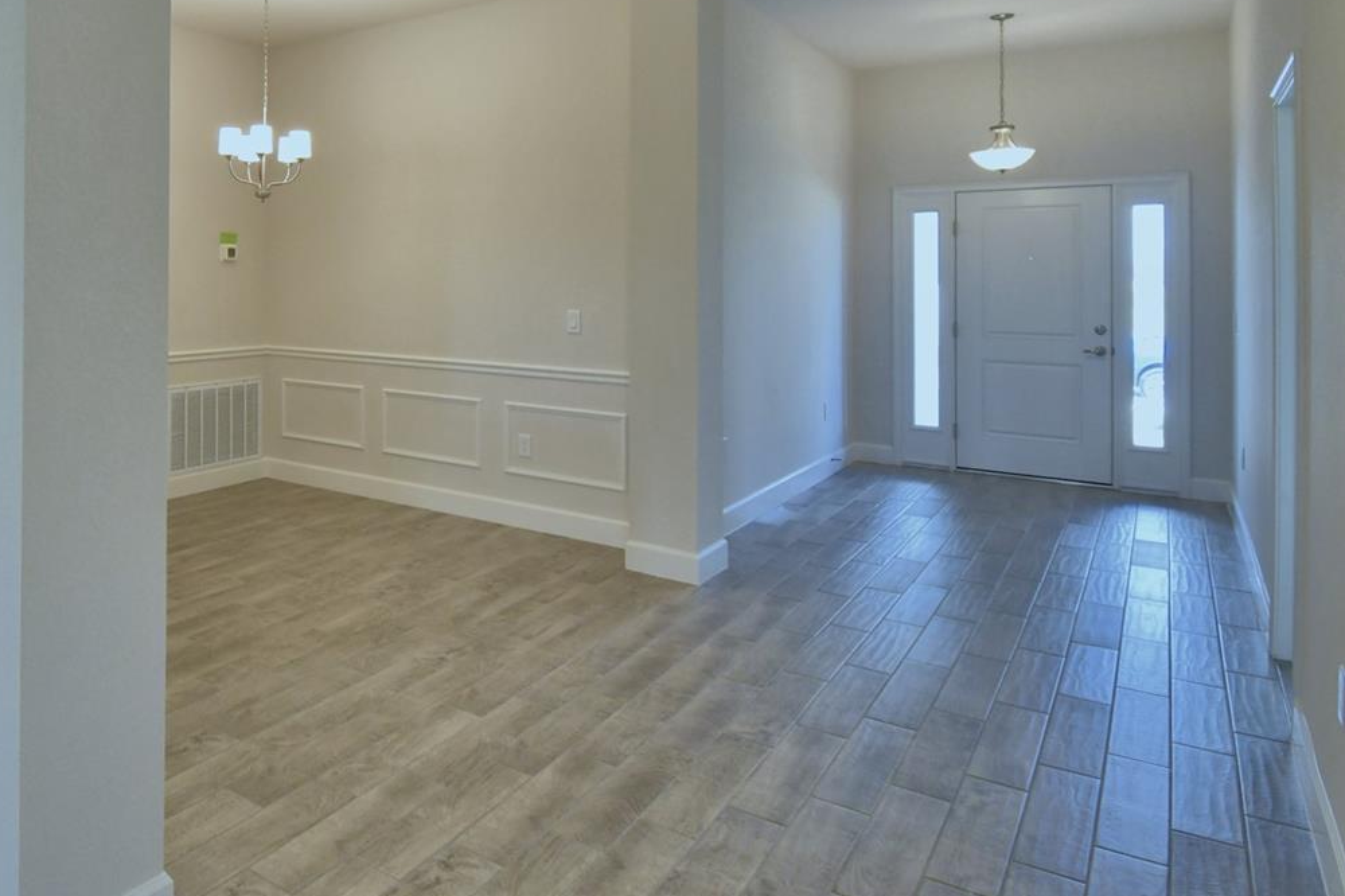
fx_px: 896
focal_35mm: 24
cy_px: 266
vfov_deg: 51.6
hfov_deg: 70.3
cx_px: 390
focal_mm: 10
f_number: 4.5
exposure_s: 1/60
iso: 400
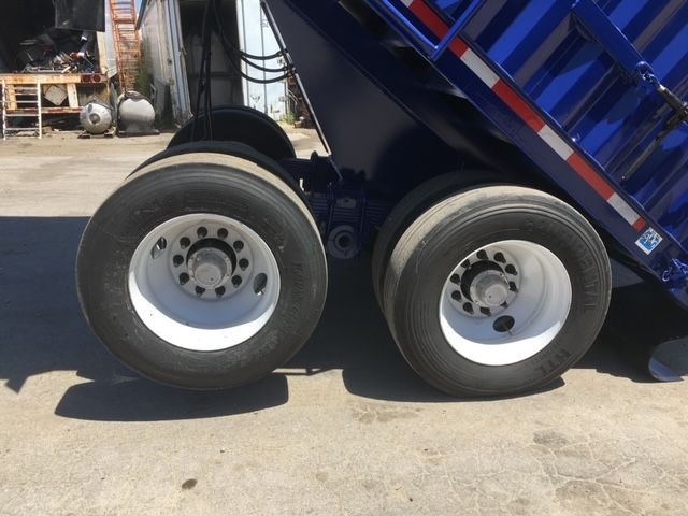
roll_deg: +0.6
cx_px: 344
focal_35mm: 29
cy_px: 258
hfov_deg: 61.7
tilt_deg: -17.8
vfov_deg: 48.2
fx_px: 576
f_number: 2.2
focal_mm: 4.15
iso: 25
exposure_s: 1/1131
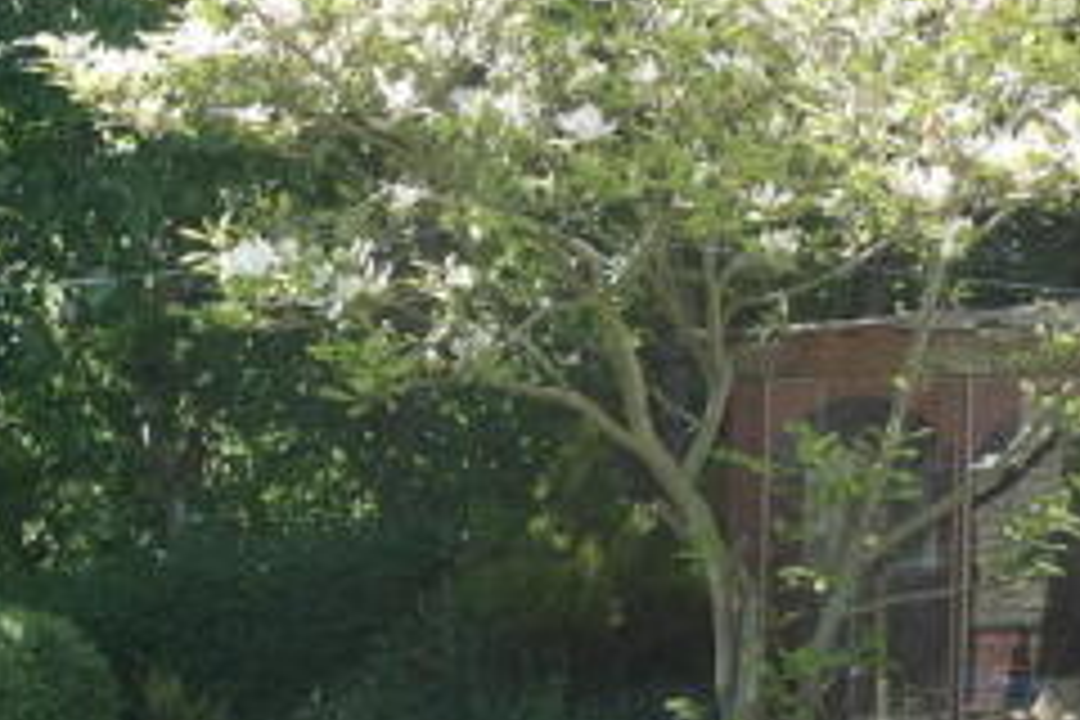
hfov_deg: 24.7
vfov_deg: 16.1
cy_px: 839
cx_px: 416
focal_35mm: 82
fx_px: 2460
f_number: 5
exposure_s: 1/125
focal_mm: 20
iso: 100
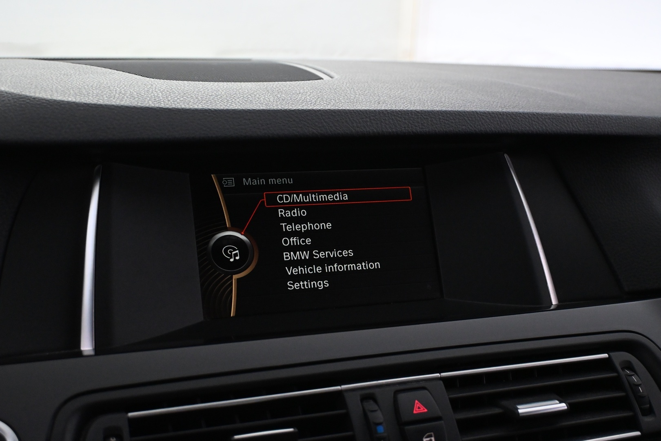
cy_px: 220
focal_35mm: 51
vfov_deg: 26.5
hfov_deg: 38.9
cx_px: 330
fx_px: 936
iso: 3600
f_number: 5
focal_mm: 34
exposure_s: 1/60
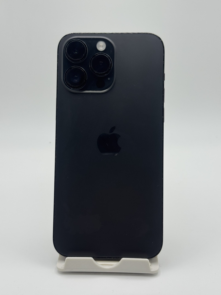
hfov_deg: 30.3
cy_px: 148
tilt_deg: -19.8
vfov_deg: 39.7
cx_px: 110
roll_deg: +0.3
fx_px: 409
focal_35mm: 48
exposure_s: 1/966
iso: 64
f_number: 1.78
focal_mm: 6.76
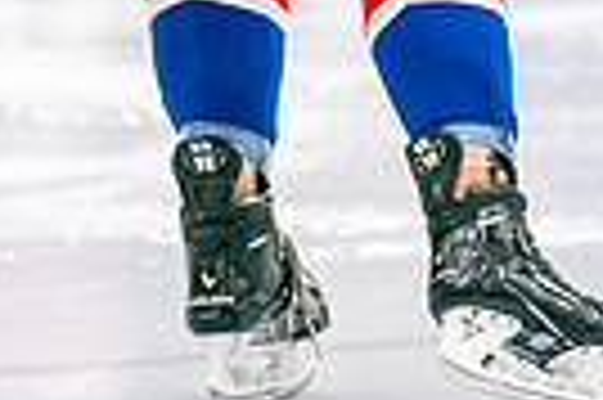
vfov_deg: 1.6
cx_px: 346
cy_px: -393
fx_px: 14488
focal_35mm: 866
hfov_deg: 2.4
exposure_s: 1/1250
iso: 3200
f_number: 2.8
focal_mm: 200
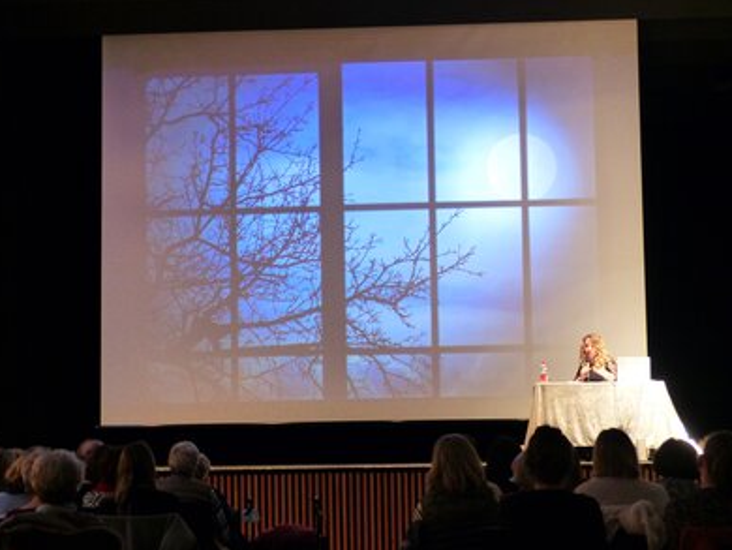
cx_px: 362
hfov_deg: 24.4
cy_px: 278
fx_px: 1693
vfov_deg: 18.5
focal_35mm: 80
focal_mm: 14
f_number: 2.8
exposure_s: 1/8
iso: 800
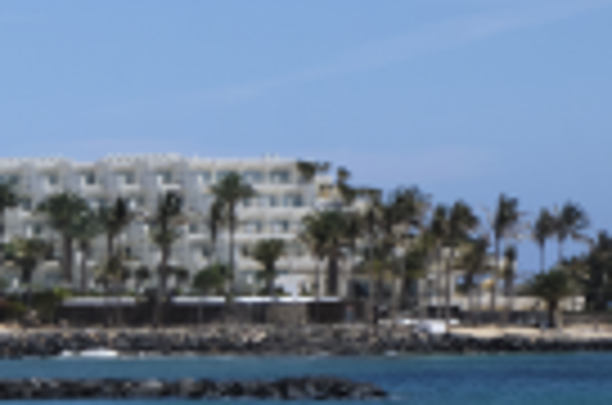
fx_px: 4325
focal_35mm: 255
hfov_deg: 7.8
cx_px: -594
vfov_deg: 5.3
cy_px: 551
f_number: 16
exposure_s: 1/250
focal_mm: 35.8
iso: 400
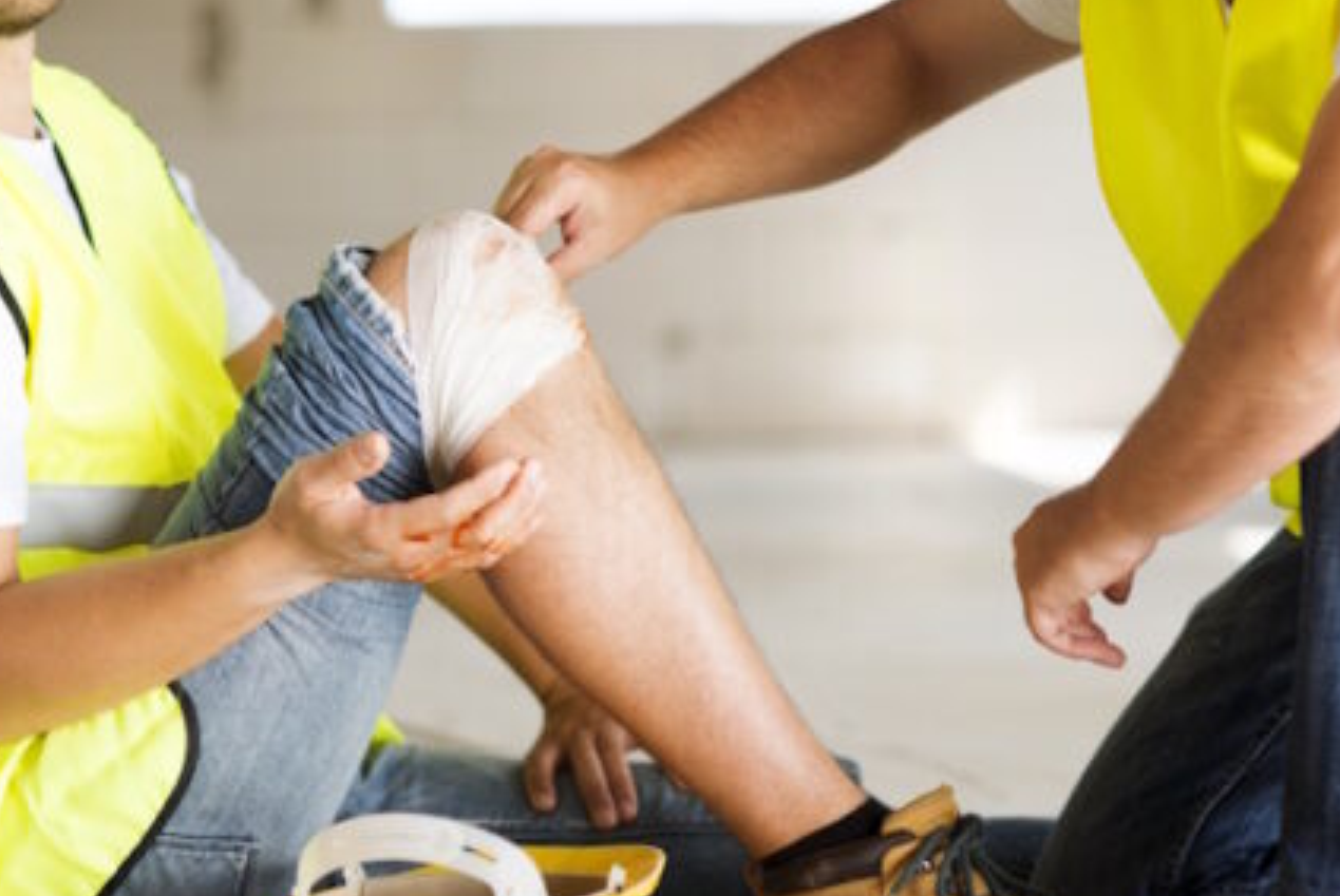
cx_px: 676
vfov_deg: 12.7
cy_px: 545
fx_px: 4024
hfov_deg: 18.9
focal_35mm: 108
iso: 100
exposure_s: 1/500
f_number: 2.8
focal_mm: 85
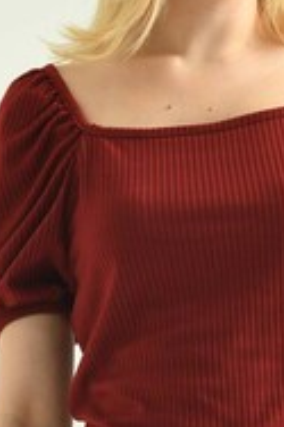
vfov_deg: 8.3
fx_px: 2928
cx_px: 232
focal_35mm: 247
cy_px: 263
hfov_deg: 5.5
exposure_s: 1/160
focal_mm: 86
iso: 125
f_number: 5.6
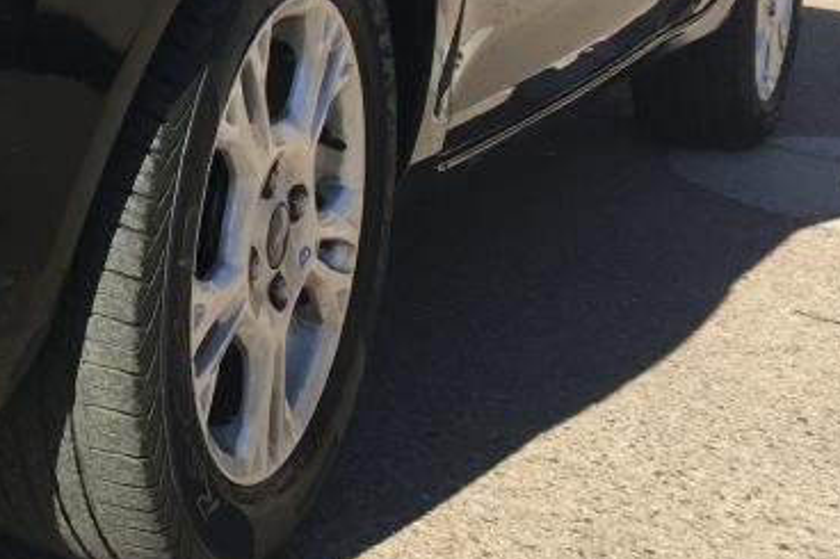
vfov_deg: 16.0
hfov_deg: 21.5
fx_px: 1959
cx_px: -299
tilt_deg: -8.5
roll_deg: -3.5
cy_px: 9
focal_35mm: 84
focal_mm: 4.15
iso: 32
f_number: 2.2
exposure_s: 1/942
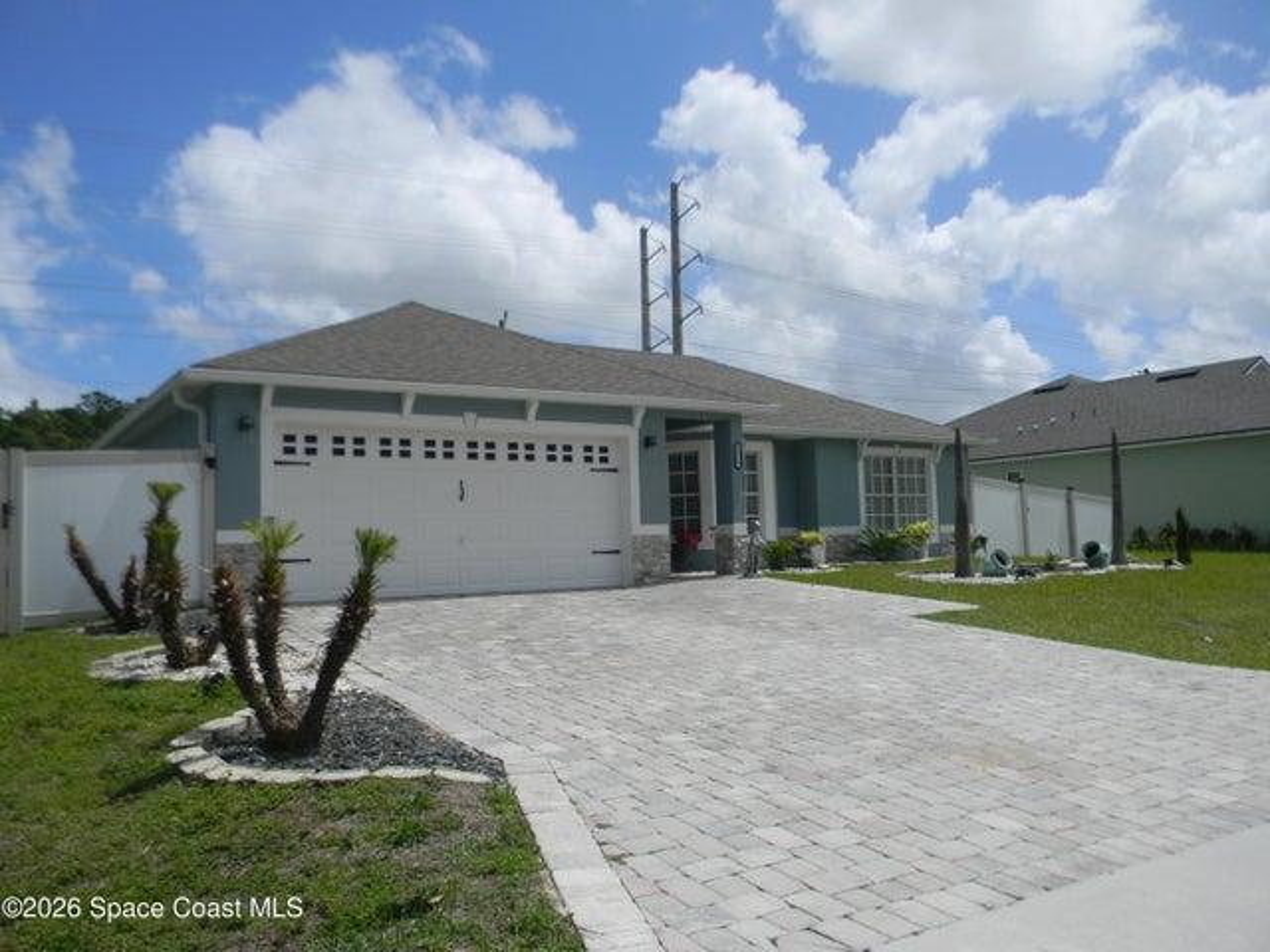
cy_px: 476
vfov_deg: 49.7
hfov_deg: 63.4
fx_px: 1027
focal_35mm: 28
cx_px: 635
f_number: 7
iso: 80
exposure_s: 1/536
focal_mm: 5
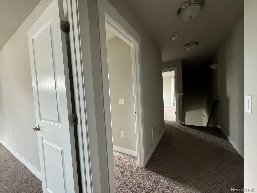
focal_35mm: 14
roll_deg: +2.9
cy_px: 96
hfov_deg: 102.1
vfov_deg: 85.7
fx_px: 104
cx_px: 128
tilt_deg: -2.8
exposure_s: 1/60
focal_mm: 2.22
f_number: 2.2
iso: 800
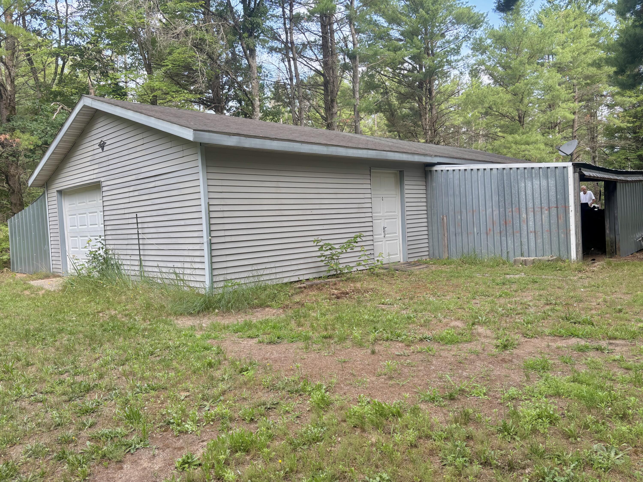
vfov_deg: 53.1
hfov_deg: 67.3
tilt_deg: -1.5
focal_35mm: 26
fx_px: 483
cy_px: 241
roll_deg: +3.3
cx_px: 322
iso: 50
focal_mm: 5.96
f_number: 1.6
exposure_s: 1/393
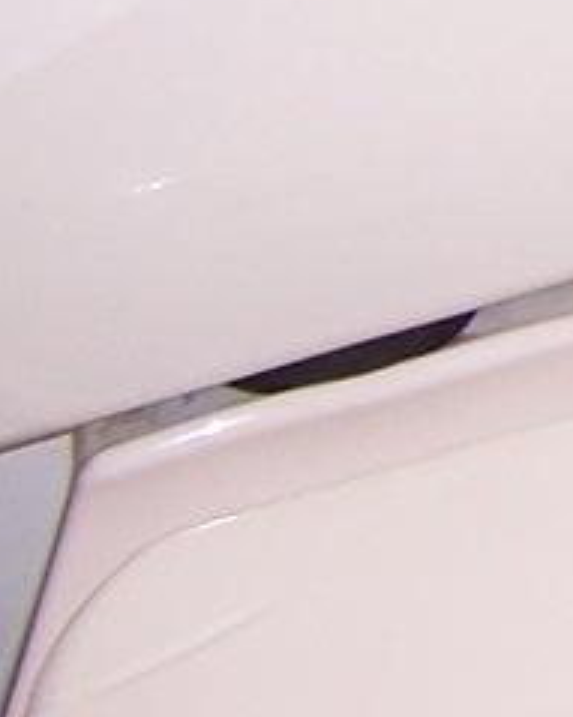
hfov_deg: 6.3
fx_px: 4433
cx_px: 2181
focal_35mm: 209
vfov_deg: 8.5
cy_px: -990
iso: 80
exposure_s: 1/60
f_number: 2.8
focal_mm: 5.5
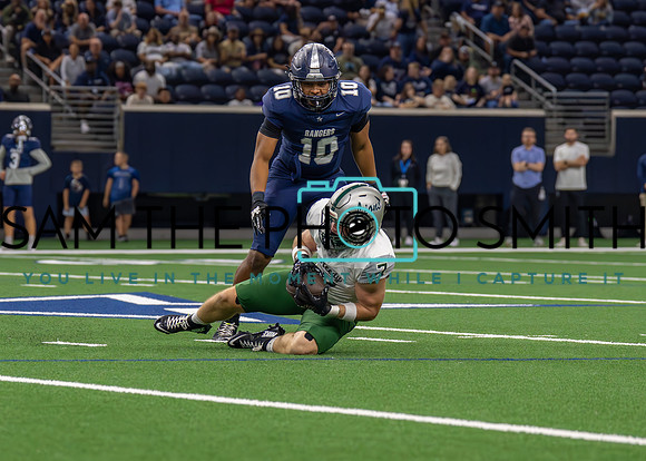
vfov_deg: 6.7
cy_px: 247
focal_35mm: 214
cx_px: 237
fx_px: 3930
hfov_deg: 9.4
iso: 4000
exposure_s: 1/1600
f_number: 2.8
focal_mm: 98
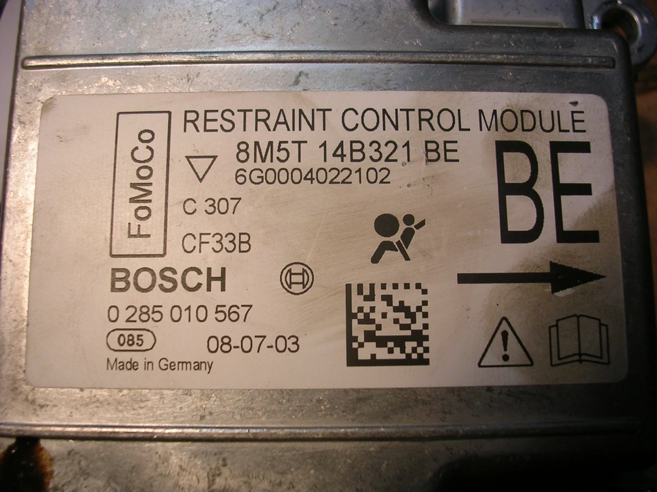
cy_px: 246
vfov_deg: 37.7
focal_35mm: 38
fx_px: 721
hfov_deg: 49.0
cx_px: 328
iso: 50
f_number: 2.8
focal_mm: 5.8
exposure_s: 1/52.5
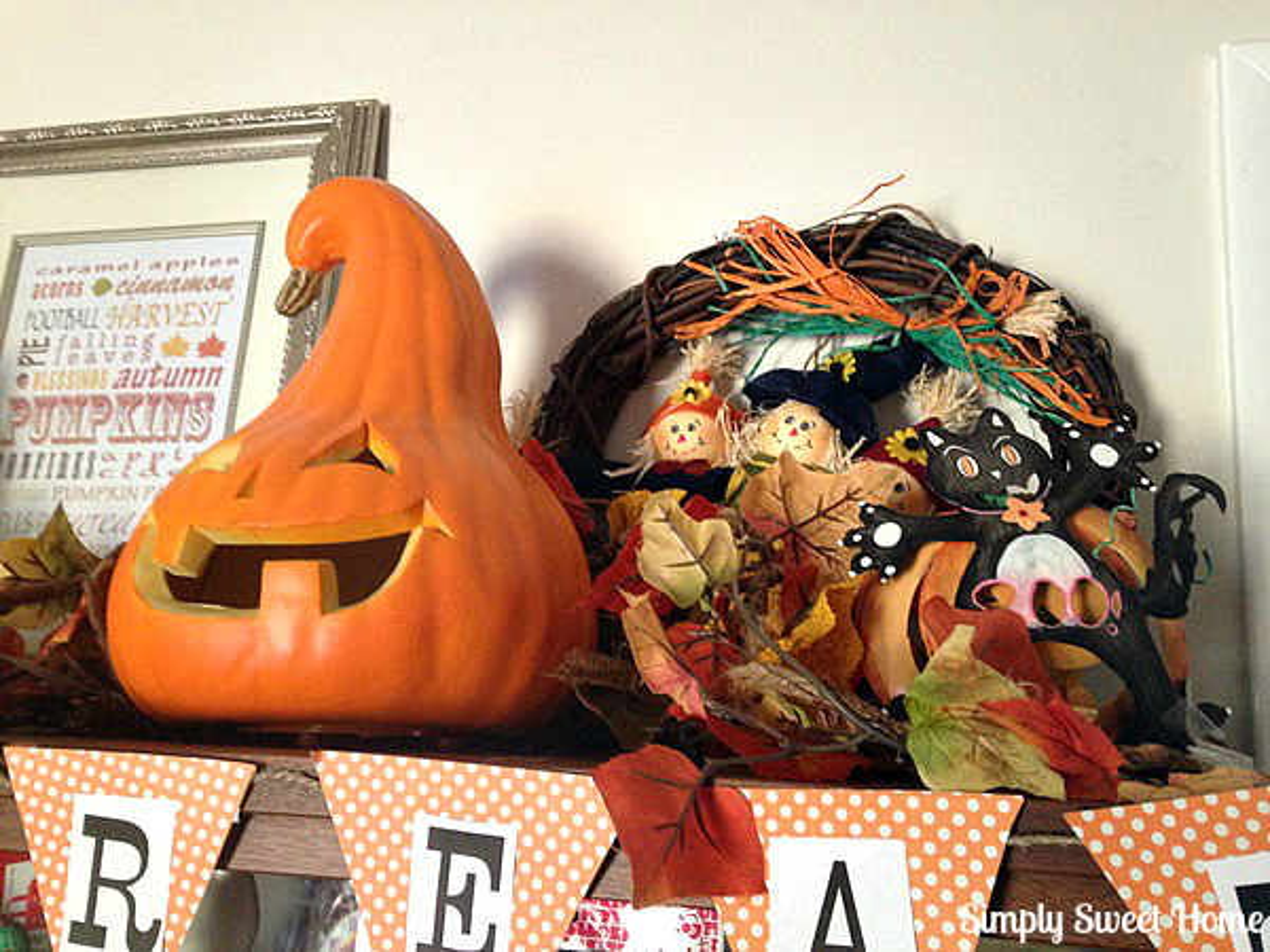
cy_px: 476
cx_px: 635
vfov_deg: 42.9
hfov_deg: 55.4
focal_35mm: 33
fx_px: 1211
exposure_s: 1/20
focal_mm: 4.12
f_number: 2.4
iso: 250
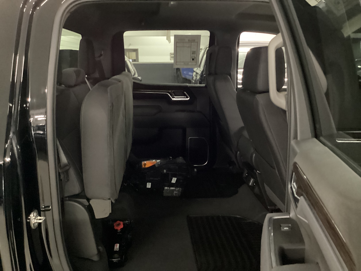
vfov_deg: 45.4
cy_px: 136
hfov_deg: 58.4
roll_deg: +0.7
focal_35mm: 31
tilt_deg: -16.5
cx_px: 180
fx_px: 323
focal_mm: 3.3
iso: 800
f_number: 2.4
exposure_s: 1/15
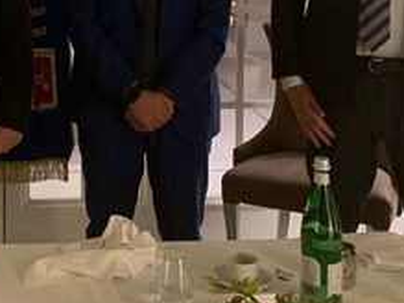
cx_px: -2
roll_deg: +0.4
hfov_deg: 22.6
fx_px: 968
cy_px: -108
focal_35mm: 83
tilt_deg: -2.3
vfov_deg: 16.6
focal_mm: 4.25
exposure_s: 1/50
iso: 250
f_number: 1.8
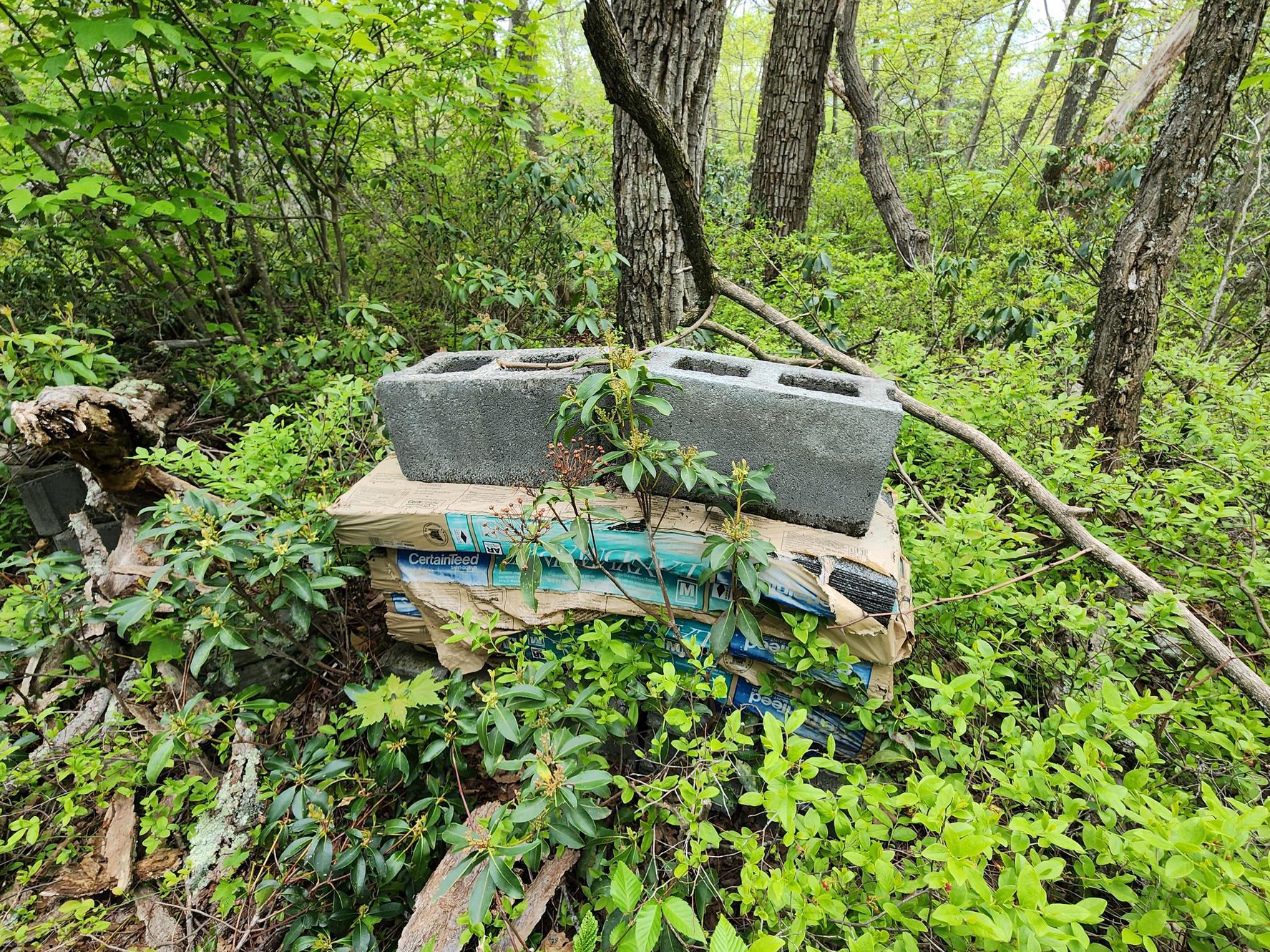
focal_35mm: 15
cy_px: 515
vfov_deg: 81.6
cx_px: 637
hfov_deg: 98.2
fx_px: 550
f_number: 2.2
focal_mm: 2.2
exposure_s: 1/168
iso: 50
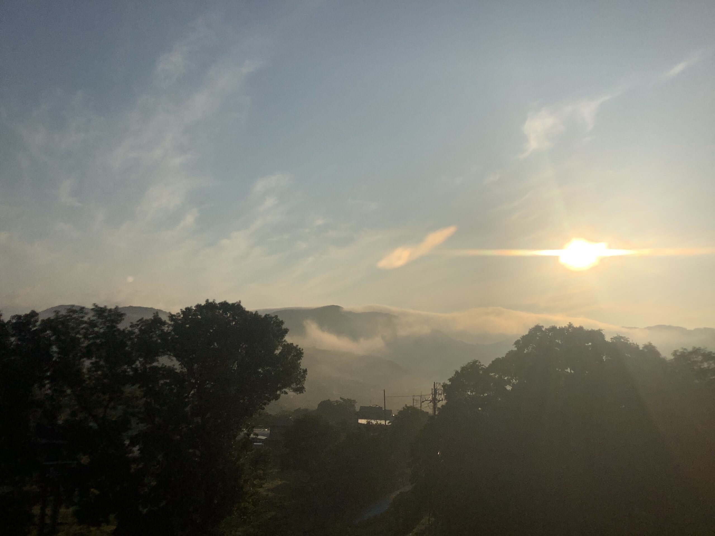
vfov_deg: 45.4
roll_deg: -1.4
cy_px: 268
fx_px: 640
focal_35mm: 31
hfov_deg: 58.4
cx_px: 358
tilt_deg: +9.0
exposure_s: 1/10204
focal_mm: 3.3
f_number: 2.4
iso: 25
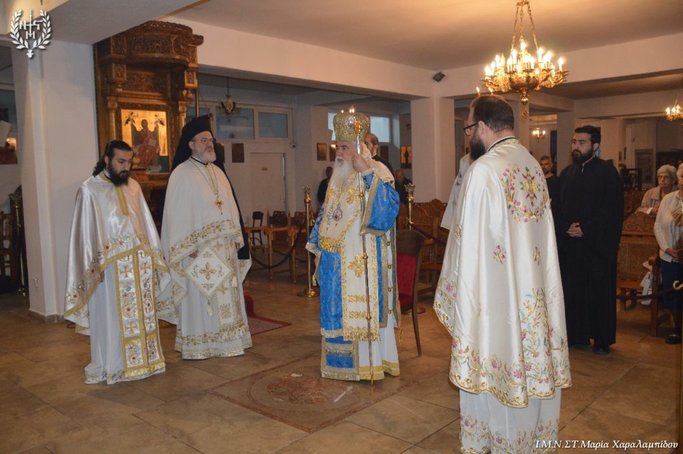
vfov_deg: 43.5
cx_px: 342
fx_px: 569
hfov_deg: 62.0
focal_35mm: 30
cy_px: 227
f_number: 3.5
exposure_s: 1/60
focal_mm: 20
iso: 560
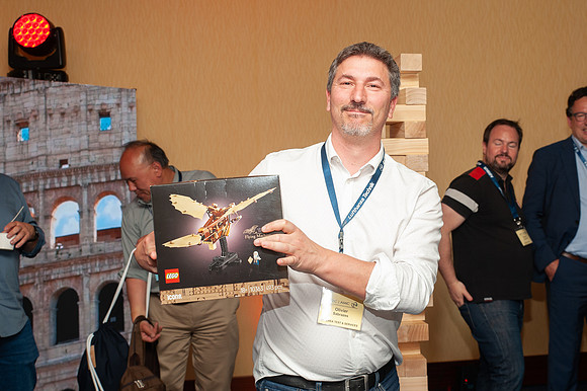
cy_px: 185
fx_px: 906
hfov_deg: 35.6
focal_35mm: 56
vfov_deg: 24.3
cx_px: 386
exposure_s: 1/160
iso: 400
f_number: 6.3
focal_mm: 40
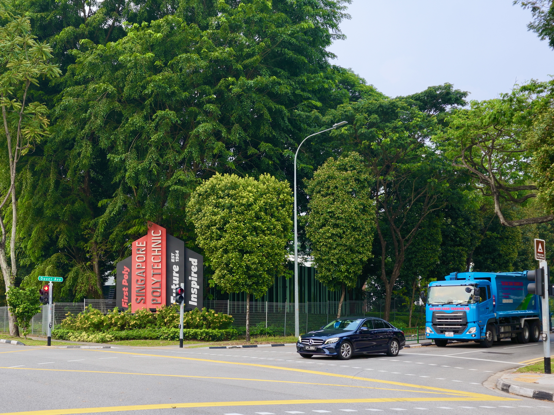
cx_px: 277
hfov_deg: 76.4
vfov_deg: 61.1
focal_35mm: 22
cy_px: 208
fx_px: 352
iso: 200
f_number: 4
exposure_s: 1/100
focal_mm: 28
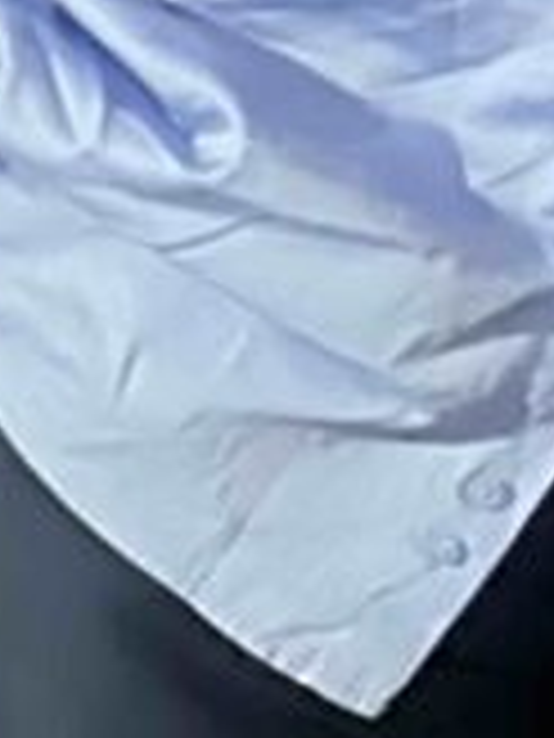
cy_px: -1552
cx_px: 1513
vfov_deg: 4.0
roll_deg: +1.2
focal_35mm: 482
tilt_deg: -0.5
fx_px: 10285
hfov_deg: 3.0
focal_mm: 9
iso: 1600
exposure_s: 1/15
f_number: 2.8
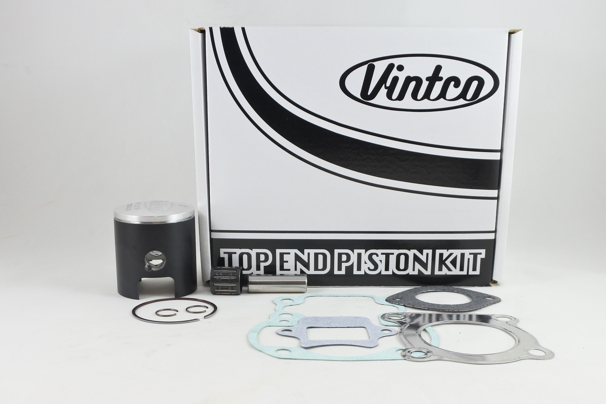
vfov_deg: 38.9
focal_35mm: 34
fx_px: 572
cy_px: 202
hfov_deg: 55.8
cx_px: 303
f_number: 3.8
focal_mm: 12.6
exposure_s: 1/125
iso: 500
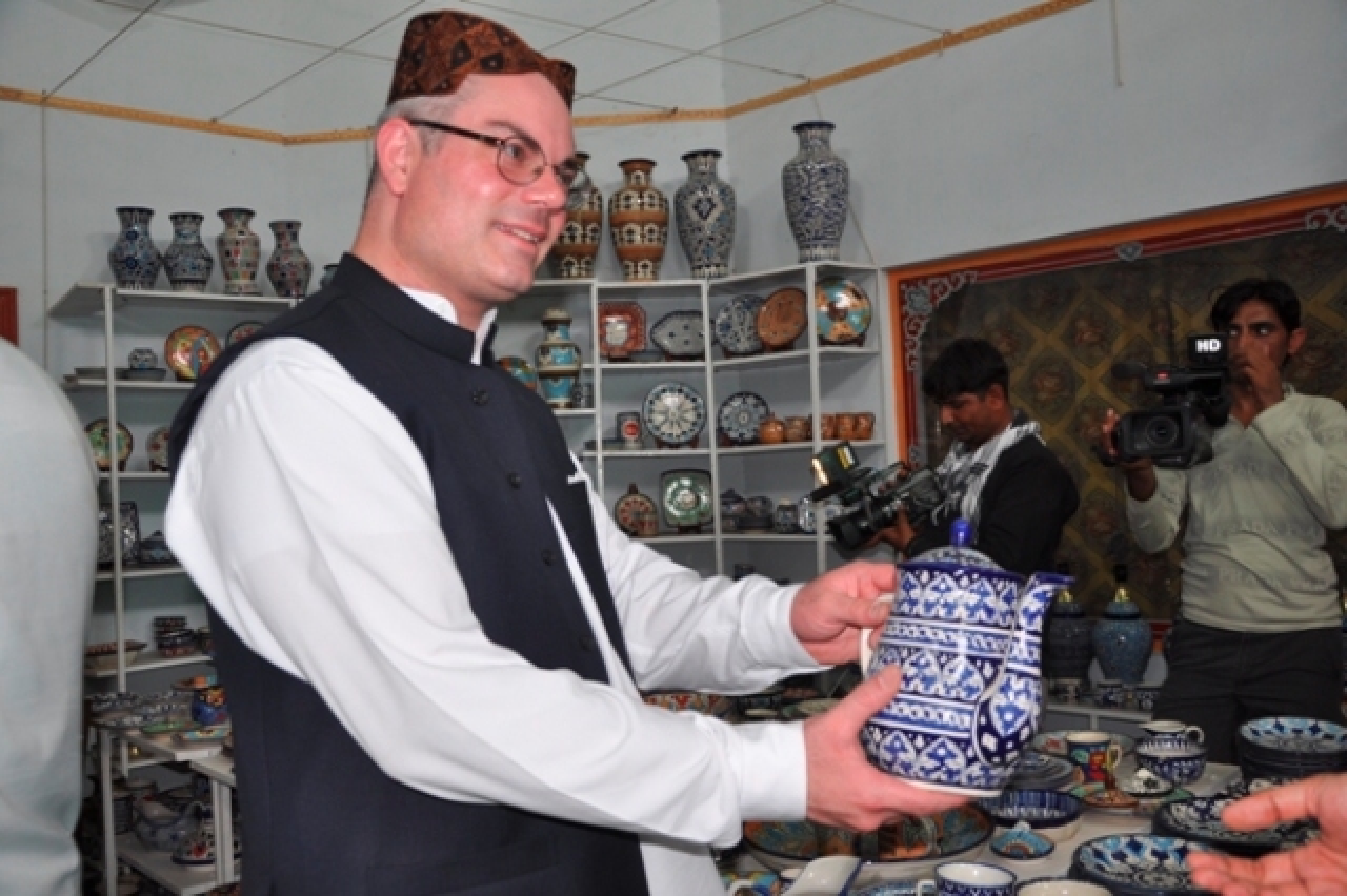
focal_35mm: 32
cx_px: 674
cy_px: 448
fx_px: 1178
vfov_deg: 41.7
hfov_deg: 59.5
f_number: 3.8
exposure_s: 1/60
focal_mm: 21
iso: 200
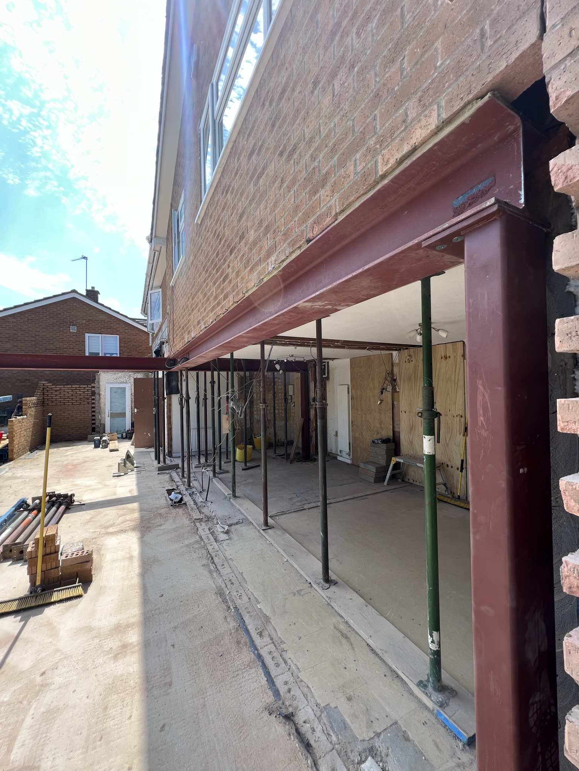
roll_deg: +1.6
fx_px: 290
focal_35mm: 13
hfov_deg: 89.9
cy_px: 386
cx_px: 290
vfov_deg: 106.2
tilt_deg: +2.1
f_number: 1.8
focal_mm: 1.57
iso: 32
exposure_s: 1/378
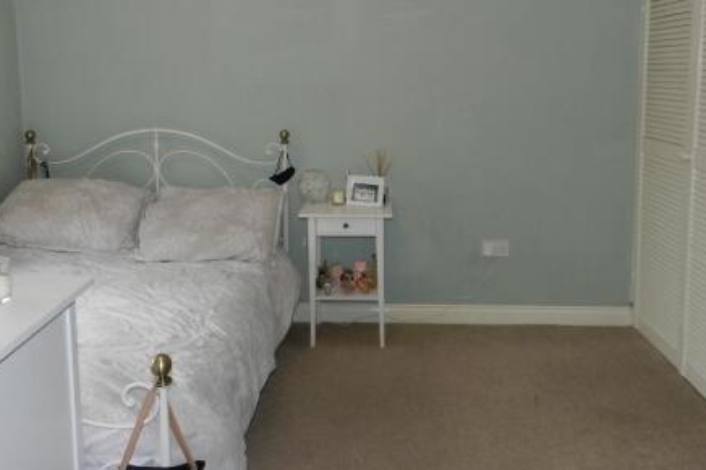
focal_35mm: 32
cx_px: 346
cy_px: 147
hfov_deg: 58.7
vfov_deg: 40.4
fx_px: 627
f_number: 3.4
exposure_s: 1/30
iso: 200
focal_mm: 4
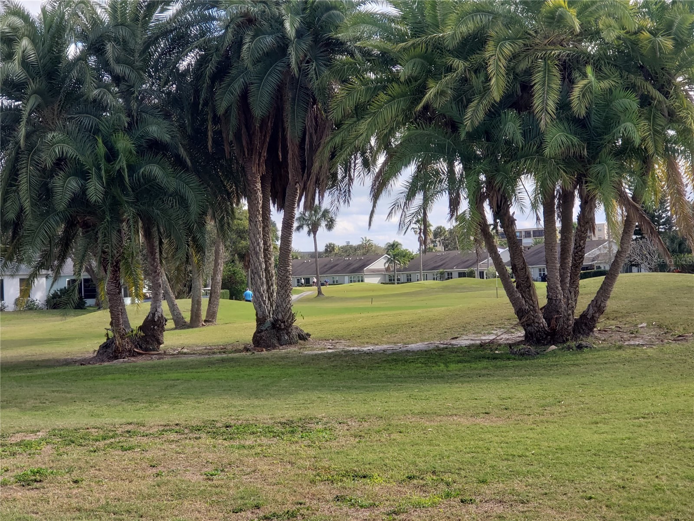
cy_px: 260
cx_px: 347
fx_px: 1043
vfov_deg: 28.0
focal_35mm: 52
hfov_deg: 36.8
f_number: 2.4
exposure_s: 1/484
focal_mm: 6
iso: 32
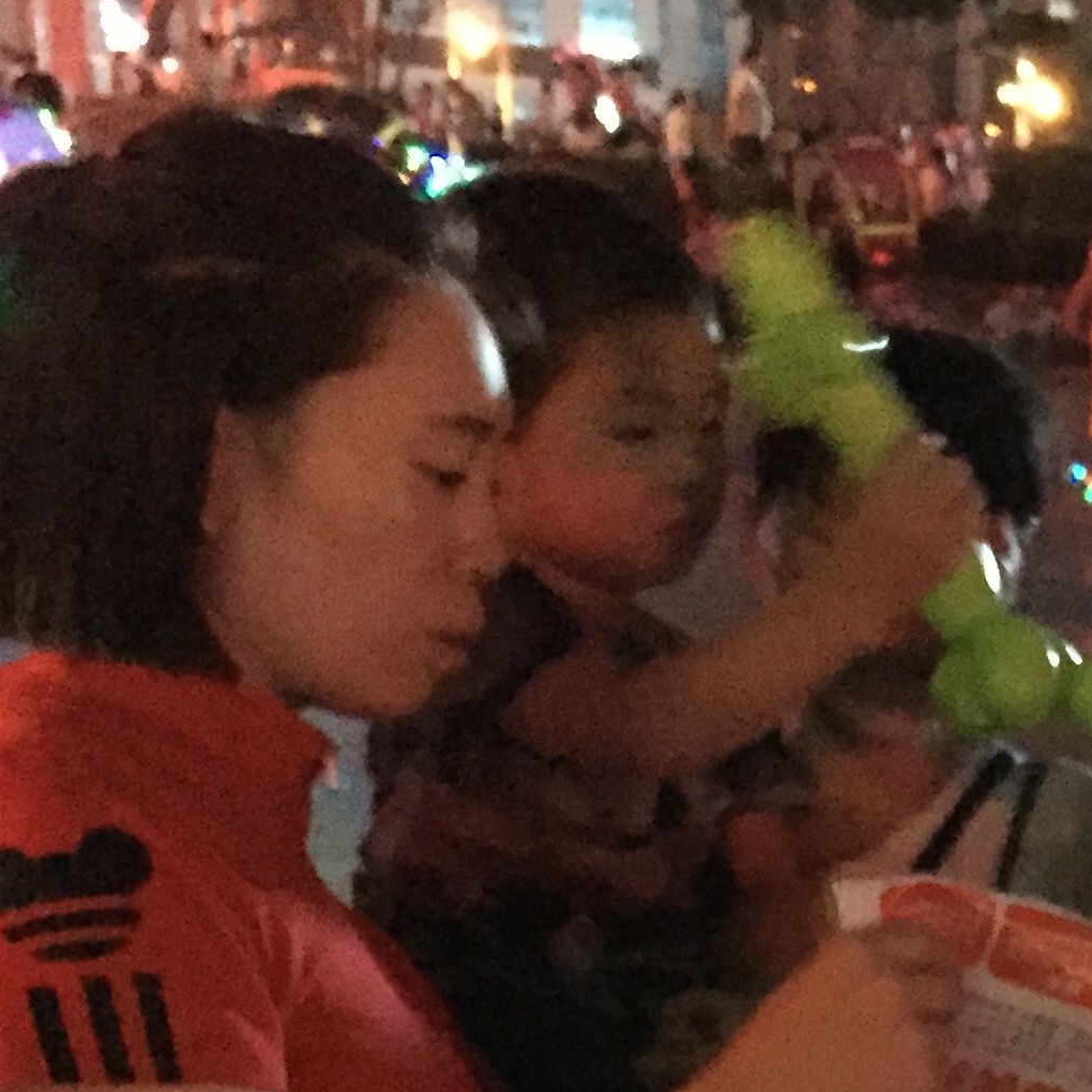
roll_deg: -5.6
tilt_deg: -17.9
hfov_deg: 19.4
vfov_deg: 20.4
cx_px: 1442
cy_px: 1120
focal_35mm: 82
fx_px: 2927
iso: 2000
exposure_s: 1/17
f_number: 2.2
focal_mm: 4.15
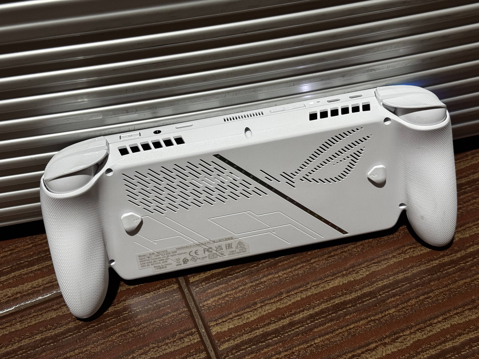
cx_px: 240
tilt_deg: -50.4
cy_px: 180
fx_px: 664
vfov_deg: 30.3
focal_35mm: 48
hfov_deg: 39.7
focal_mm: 6.76
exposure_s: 1/60
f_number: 1.78
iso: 250
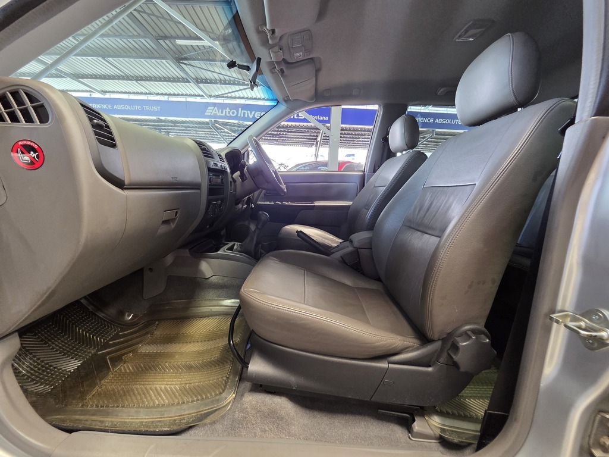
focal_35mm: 13
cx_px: 304
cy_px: 228
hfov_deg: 106.2
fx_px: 229
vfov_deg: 89.9
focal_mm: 2.2
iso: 250
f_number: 2.2
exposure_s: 1/100
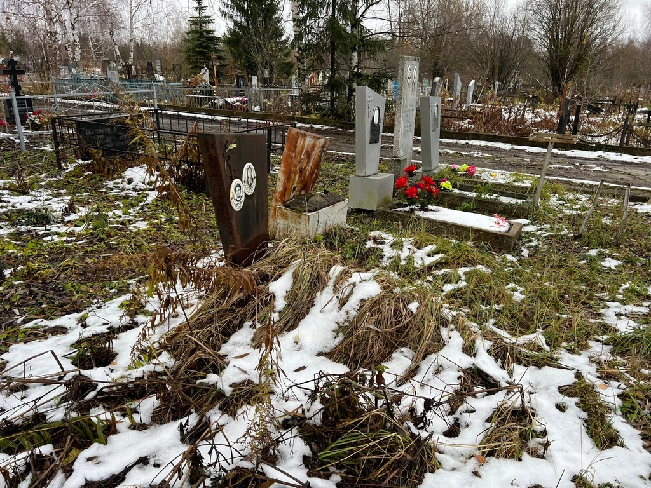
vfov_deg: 53.1
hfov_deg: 67.3
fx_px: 489
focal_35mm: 26
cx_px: 326
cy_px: 244
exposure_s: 1/214
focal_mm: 5.7
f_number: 1.5
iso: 40
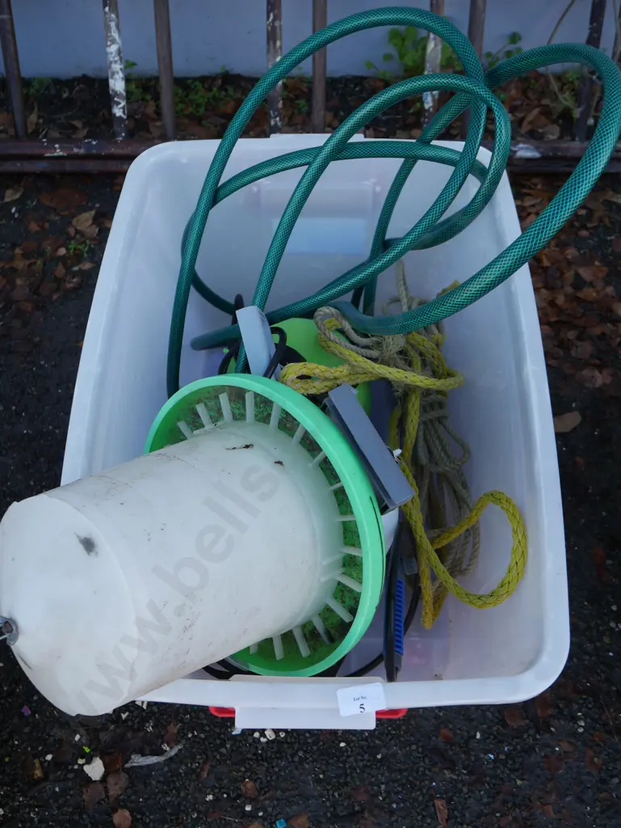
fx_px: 717
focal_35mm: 30
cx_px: 310
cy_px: 414
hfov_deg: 46.8
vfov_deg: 59.9
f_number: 4.5
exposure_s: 1/125
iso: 200
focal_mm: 15
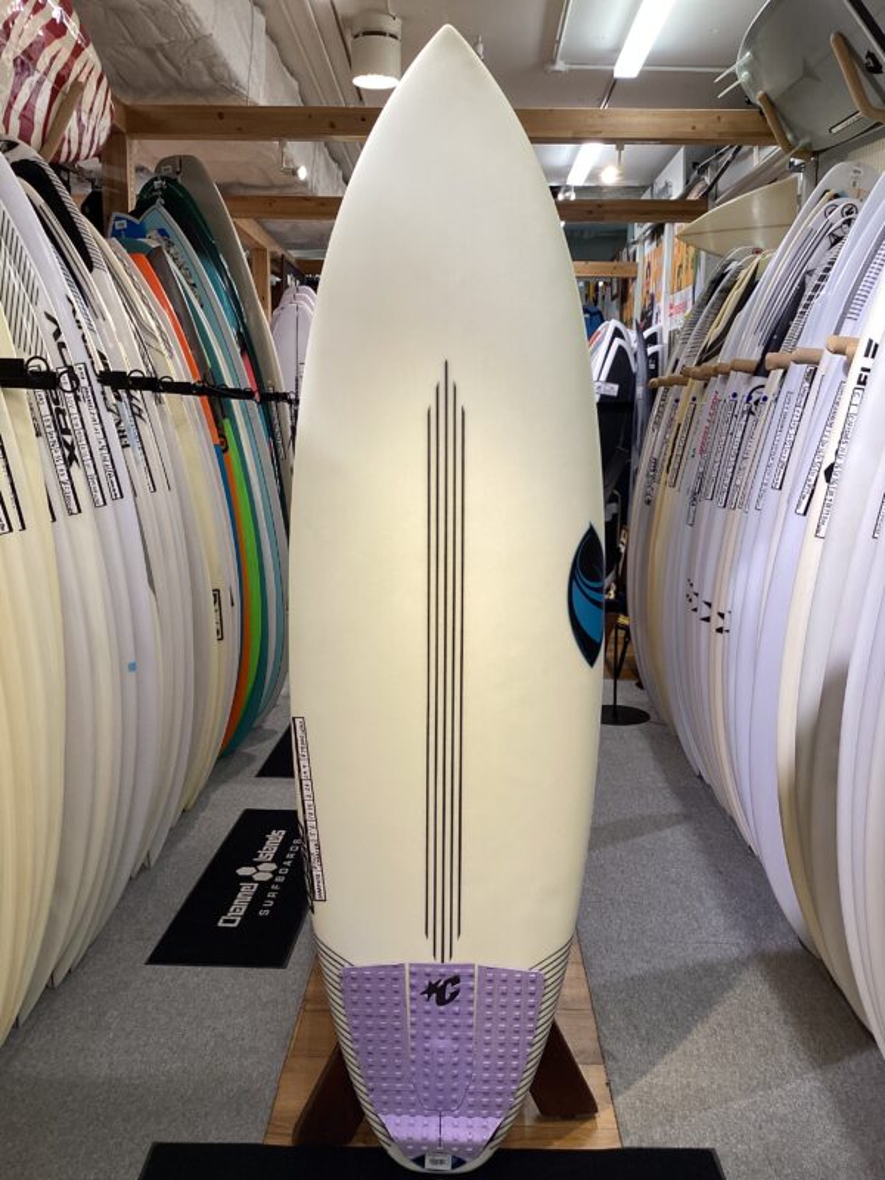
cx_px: 442
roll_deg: -1.2
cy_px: 590
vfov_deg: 58.4
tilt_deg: -10.3
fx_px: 1057
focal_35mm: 31
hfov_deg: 45.4
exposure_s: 1/60
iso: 50
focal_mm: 3.3
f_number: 2.4
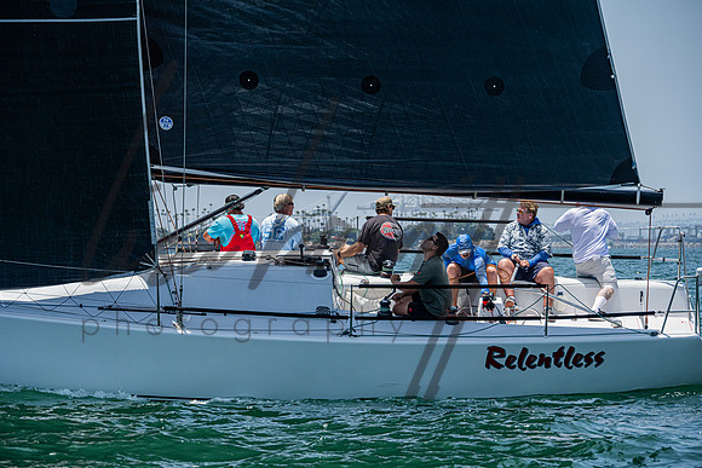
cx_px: 351
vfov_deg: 8.5
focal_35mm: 162
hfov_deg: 12.6
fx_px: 3167
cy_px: 234
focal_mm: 155
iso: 400
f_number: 8
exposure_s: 1/2500
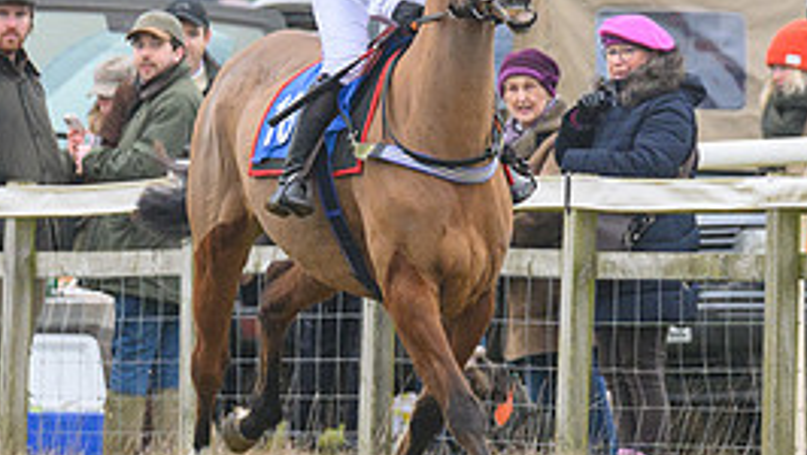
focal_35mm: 967
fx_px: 20705
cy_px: -2
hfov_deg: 2.2
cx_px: 416
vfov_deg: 1.3
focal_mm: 270
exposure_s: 1/1250
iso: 1250
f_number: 5
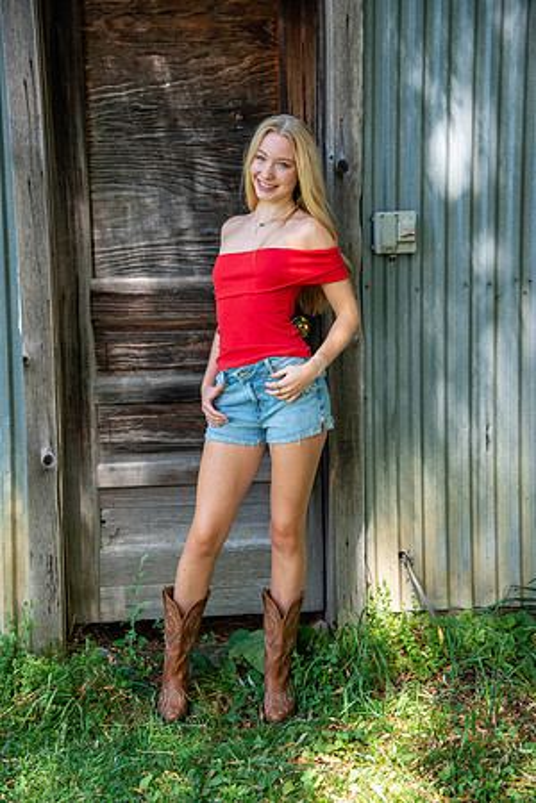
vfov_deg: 32.4
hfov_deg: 21.9
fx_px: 1385
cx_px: 268
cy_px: 402
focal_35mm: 62
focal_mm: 62
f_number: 5.6
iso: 320
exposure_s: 1/200
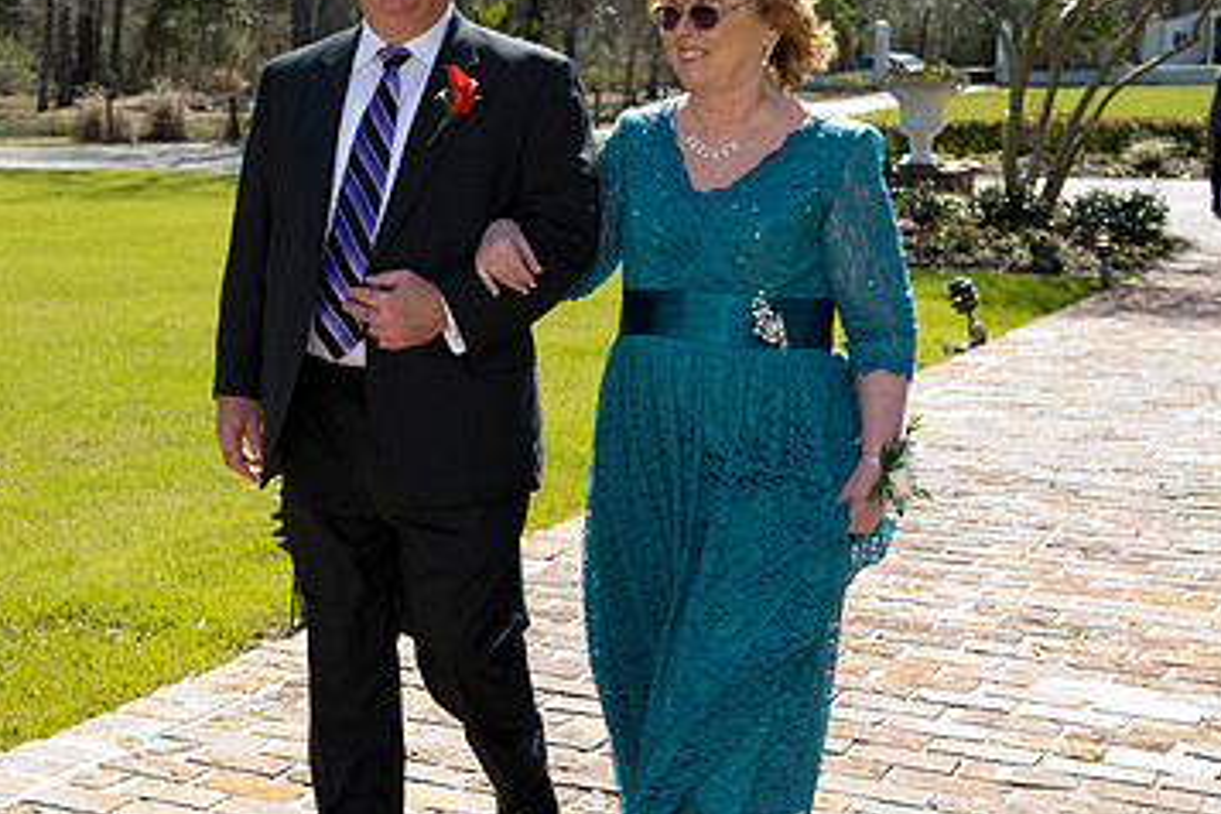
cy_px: 414
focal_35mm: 65
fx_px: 2204
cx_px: 328
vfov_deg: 20.9
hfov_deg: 30.5
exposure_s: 1/200
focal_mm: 40
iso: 100
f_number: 5.6
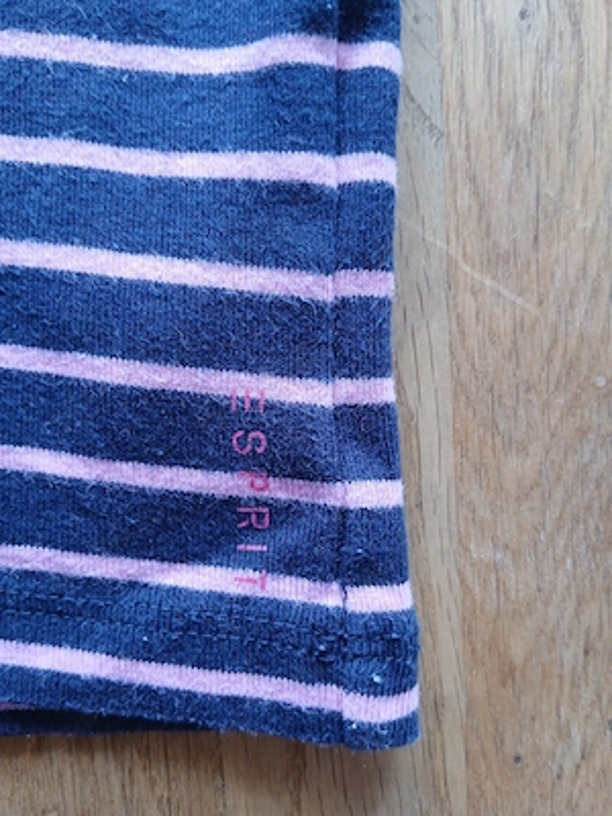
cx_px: 306
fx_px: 613
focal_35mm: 26
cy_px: 408
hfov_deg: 53.1
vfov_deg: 67.3
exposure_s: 1/50.3
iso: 160
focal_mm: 3.98
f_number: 1.8
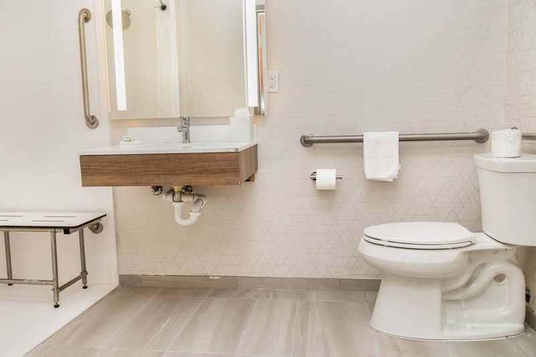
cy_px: 178
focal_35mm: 30
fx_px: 447
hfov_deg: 61.9
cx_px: 268
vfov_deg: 43.6
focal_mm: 30
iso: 1000
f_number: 7.1
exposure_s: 1/125
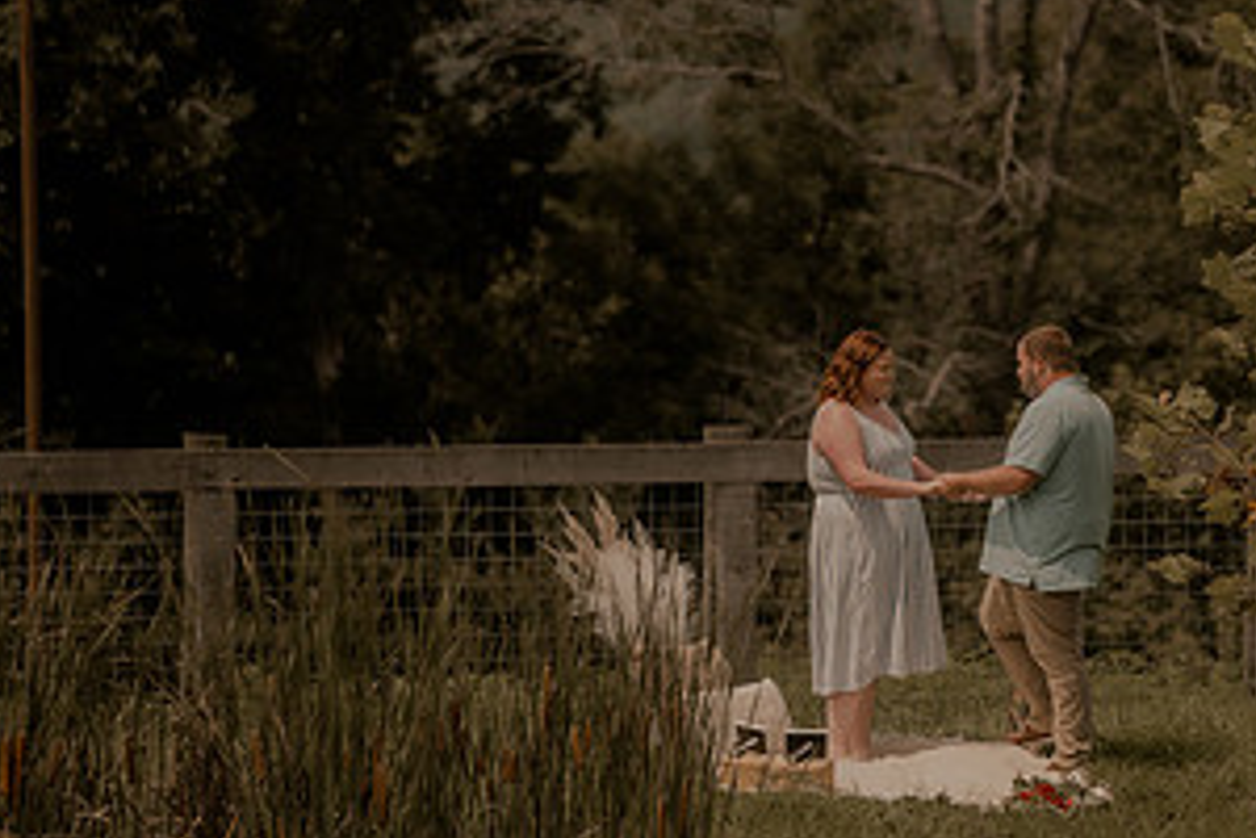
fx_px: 10780
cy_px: 419
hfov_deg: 6.7
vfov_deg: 4.4
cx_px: 988
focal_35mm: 309
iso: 125
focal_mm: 155
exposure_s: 1/1600
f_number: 2.8
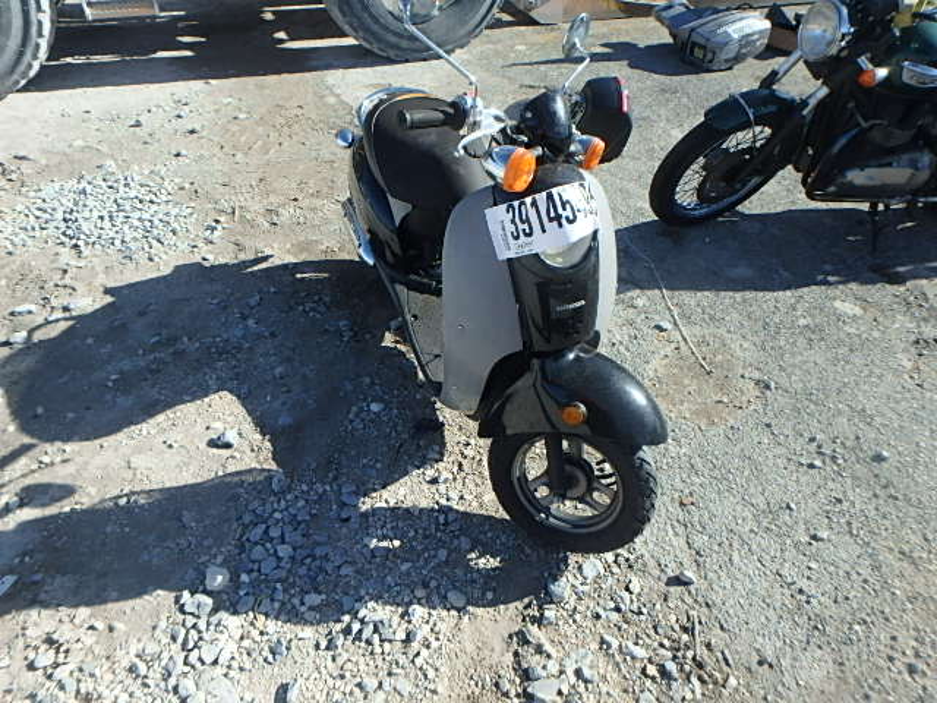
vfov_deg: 63.4
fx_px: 568
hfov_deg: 79.0
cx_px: 468
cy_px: 352
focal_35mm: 21
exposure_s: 1/800
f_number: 3.5
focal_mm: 3.7
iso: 125
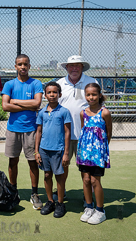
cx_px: -21
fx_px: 365
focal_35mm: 57
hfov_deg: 20.0
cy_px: 107
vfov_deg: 36.6
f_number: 5
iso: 100
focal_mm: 32
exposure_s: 1/640
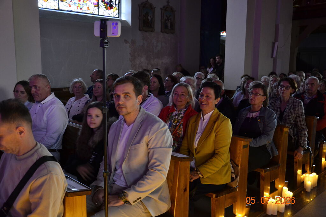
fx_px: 299
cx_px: 163
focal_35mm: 33
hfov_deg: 57.2
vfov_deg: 40.0
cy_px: 108
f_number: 3.8
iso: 1600
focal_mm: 22
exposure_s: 1/15
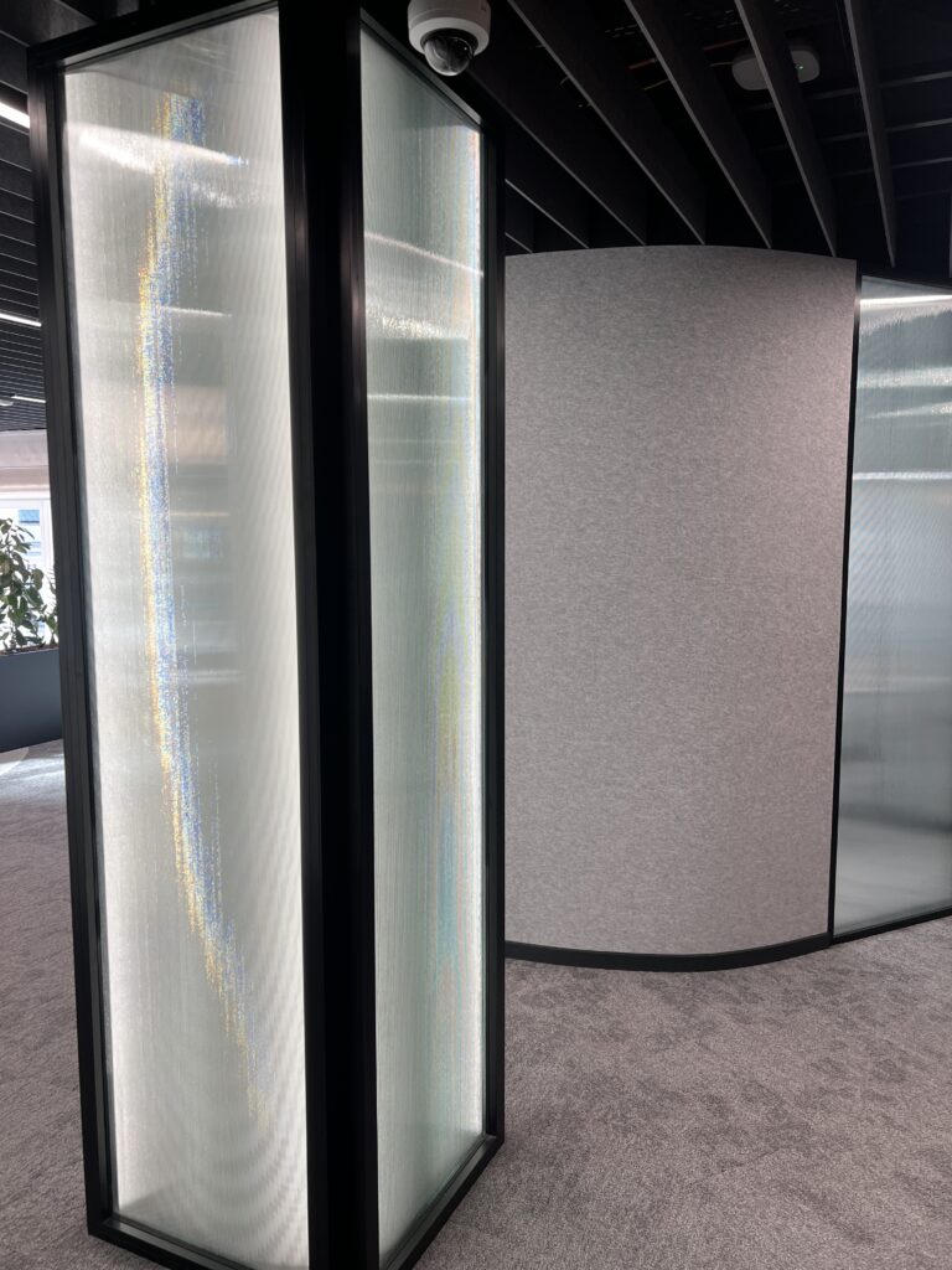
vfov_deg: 67.3
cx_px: 476
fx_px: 953
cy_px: 635
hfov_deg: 53.1
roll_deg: -0.1
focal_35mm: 26
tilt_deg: -5.1
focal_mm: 5.7
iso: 64
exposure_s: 1/100
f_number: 1.5
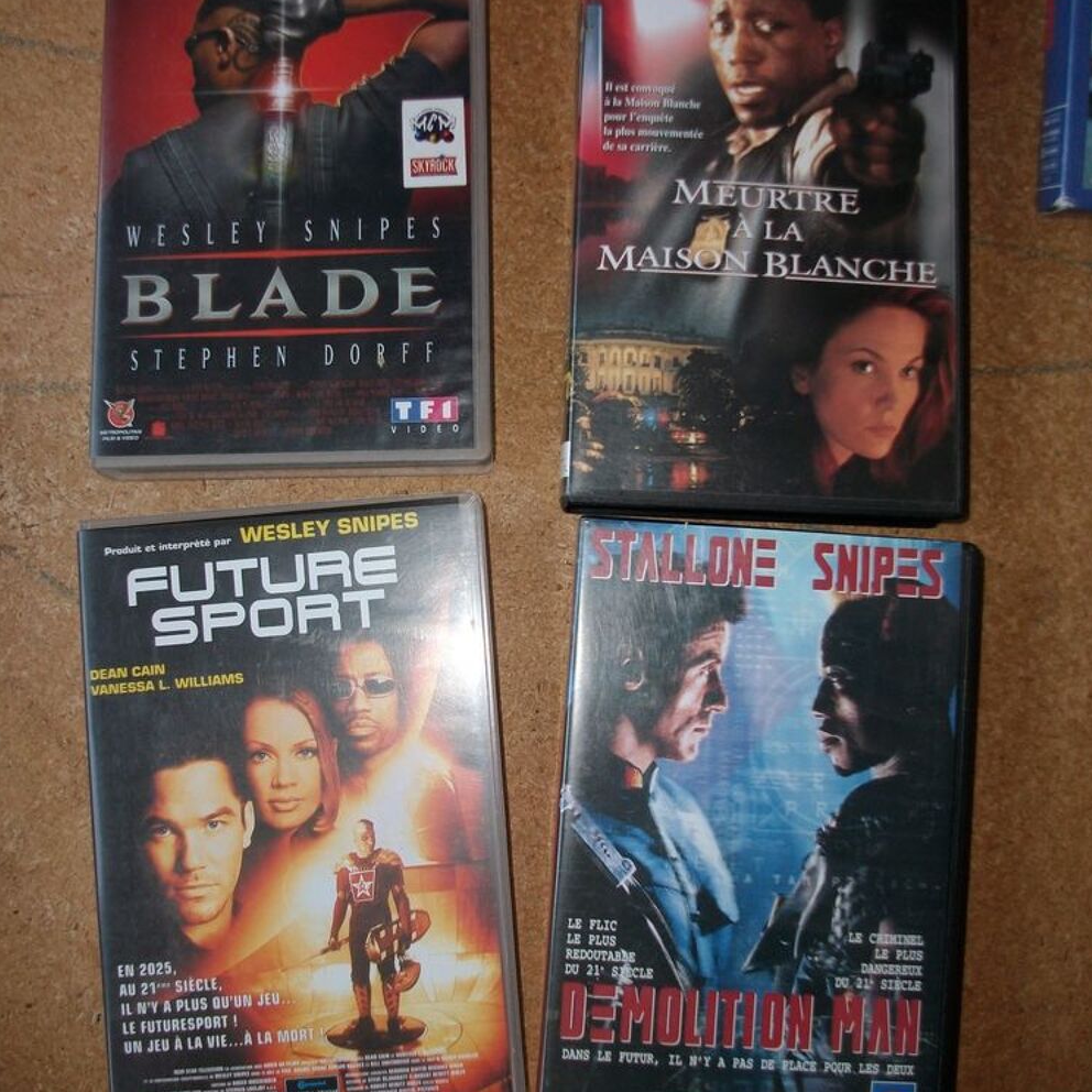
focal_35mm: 38
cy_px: 549
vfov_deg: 43.9
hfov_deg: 43.9
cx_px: 547
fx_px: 1356
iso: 80
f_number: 2.9
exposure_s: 1/40
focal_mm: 5.7
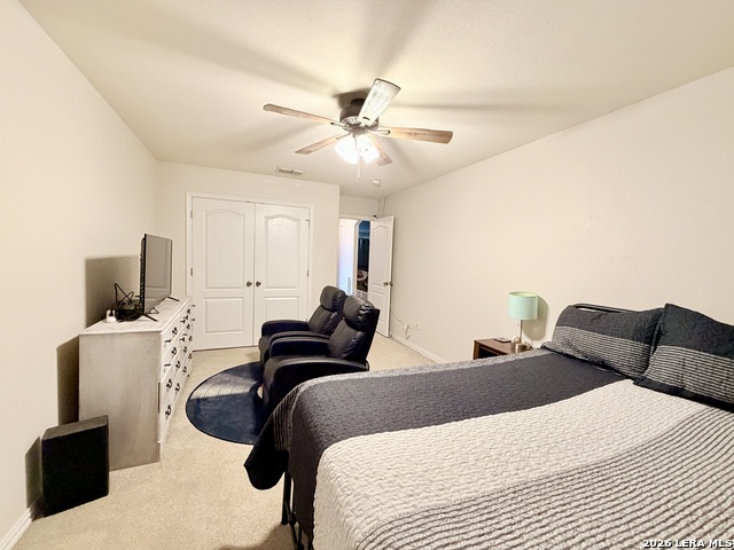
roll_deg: -2.1
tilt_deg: -4.1
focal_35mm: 14
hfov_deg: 102.1
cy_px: 275
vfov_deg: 85.7
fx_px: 297
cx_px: 367
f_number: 2.2
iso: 500
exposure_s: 1/60
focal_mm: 2.22
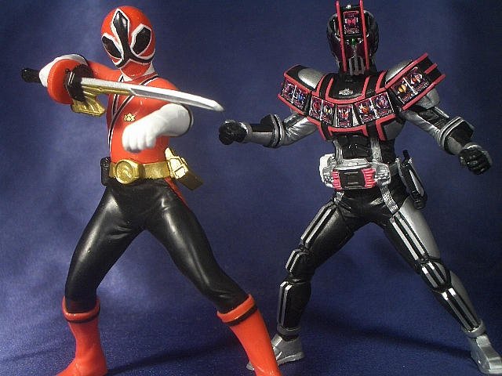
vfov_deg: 29.7
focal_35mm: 49
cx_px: 251
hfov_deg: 38.9
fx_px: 711
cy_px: 188
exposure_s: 1/25
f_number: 3.1
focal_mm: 8.2
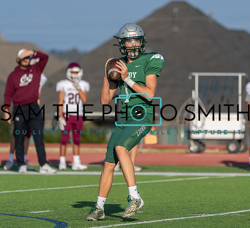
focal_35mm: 470
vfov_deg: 3.5
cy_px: 107
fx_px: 3672
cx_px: 162
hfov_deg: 3.9
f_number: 5.6
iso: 250
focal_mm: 361
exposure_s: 1/1250
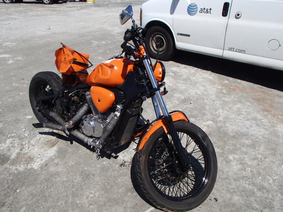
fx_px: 229
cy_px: 106
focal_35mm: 28
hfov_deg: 63.4
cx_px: 142
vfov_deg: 49.7
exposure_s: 1/160
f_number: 11
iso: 100
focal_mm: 5
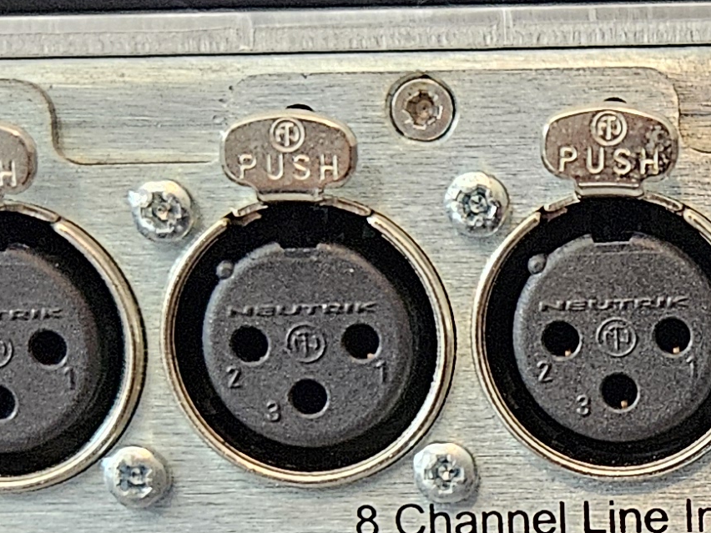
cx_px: 825
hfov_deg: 17.5
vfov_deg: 13.5
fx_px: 2218
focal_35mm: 108
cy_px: 529
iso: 1000
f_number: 1.8
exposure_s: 1/100
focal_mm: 5.4
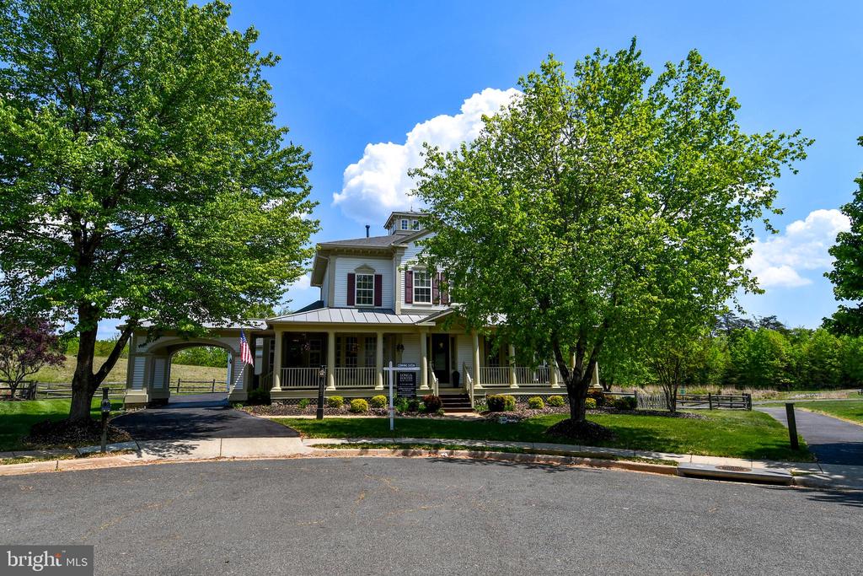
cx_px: 432
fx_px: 432
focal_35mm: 18
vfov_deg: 67.4
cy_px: 288
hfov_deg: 90.0
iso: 100
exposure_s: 1/320
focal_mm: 12
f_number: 9
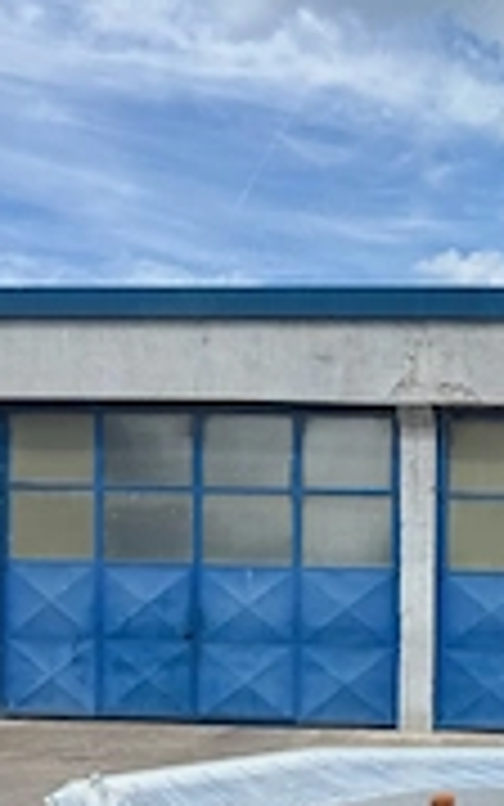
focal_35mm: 57
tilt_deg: -1.8
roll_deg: -1.3
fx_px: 1252
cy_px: 693
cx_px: 652
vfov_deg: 34.1
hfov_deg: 20.8
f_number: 1.78
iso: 80
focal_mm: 6.76
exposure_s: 1/2331
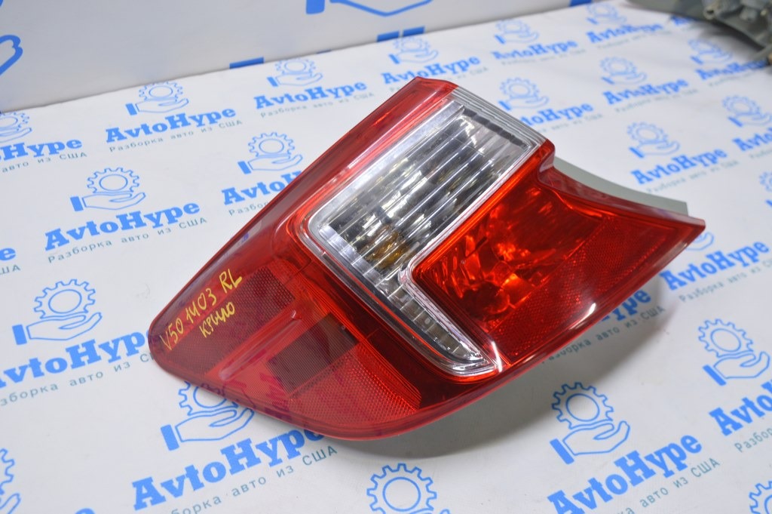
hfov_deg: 53.2
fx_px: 771
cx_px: 386
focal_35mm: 36
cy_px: 257
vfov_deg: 36.8
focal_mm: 24
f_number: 5.6
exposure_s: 1/20
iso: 400
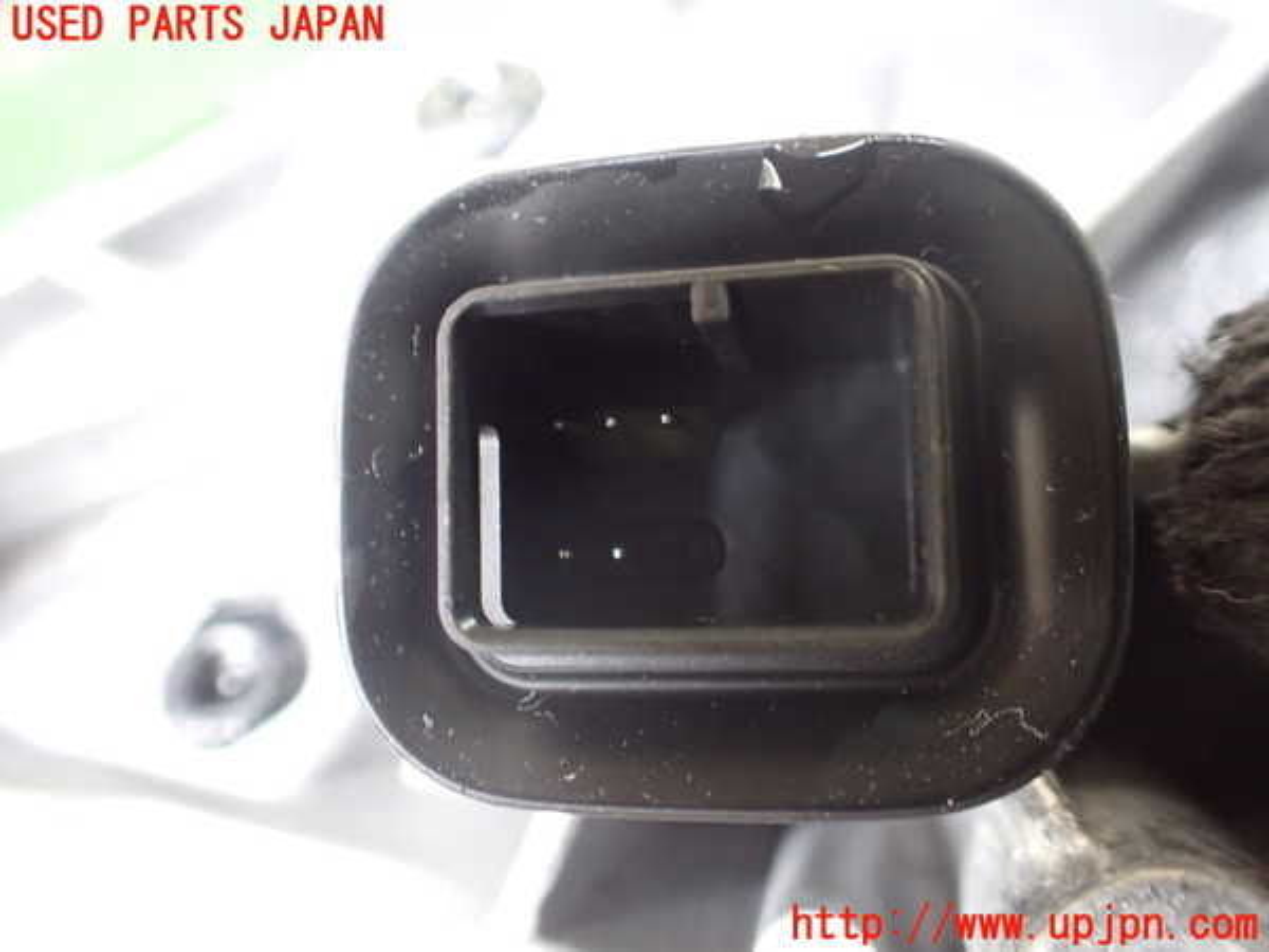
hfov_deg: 60.0
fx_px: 1100
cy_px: 476
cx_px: 634
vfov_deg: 46.8
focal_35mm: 30
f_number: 2.3
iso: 1000
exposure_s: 1/30
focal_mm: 5.4
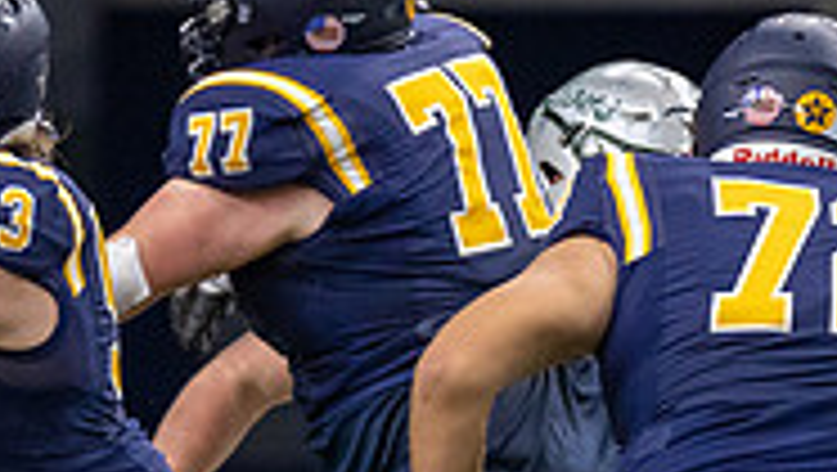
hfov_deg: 2.0
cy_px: 525
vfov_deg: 1.1
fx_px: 24190
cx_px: 417
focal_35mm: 1089
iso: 2000
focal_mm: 200
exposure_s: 1/1000
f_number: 2.8
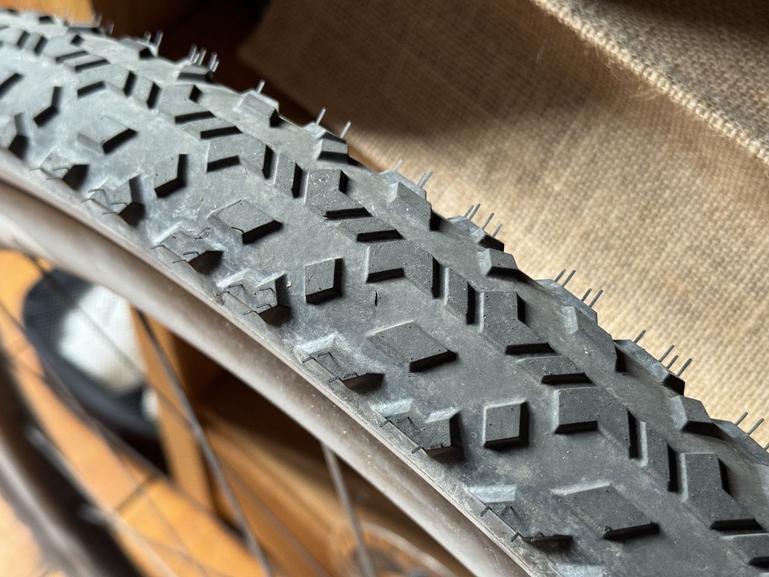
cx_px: 384
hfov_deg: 39.7
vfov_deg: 30.3
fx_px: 1066
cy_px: 288
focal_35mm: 48
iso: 250
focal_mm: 6.76
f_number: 1.78
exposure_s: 1/60
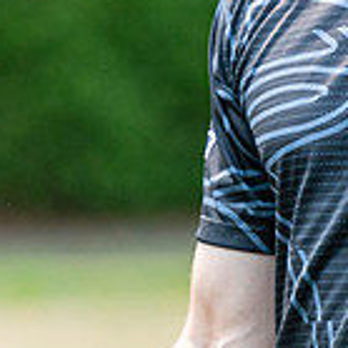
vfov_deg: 1.3
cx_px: 420
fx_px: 15230
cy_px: -81
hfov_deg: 1.3
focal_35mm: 1339
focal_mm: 200
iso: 250
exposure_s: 1/1250
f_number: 3.2
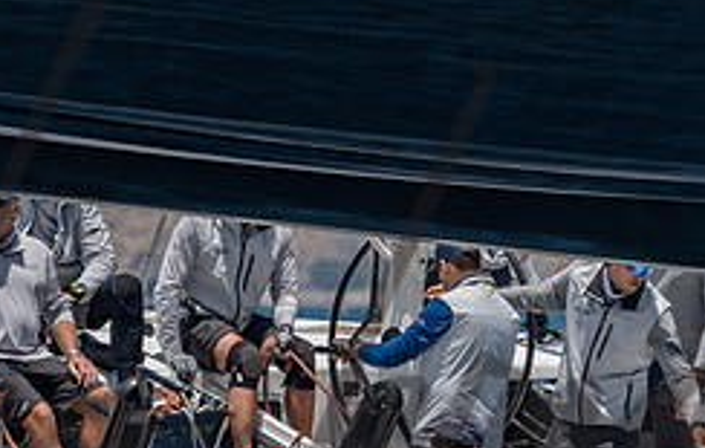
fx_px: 23704
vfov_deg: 1.1
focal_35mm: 1228
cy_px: 148
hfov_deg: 1.7
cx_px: 535
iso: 320
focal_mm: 270
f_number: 5.6
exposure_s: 1/2000
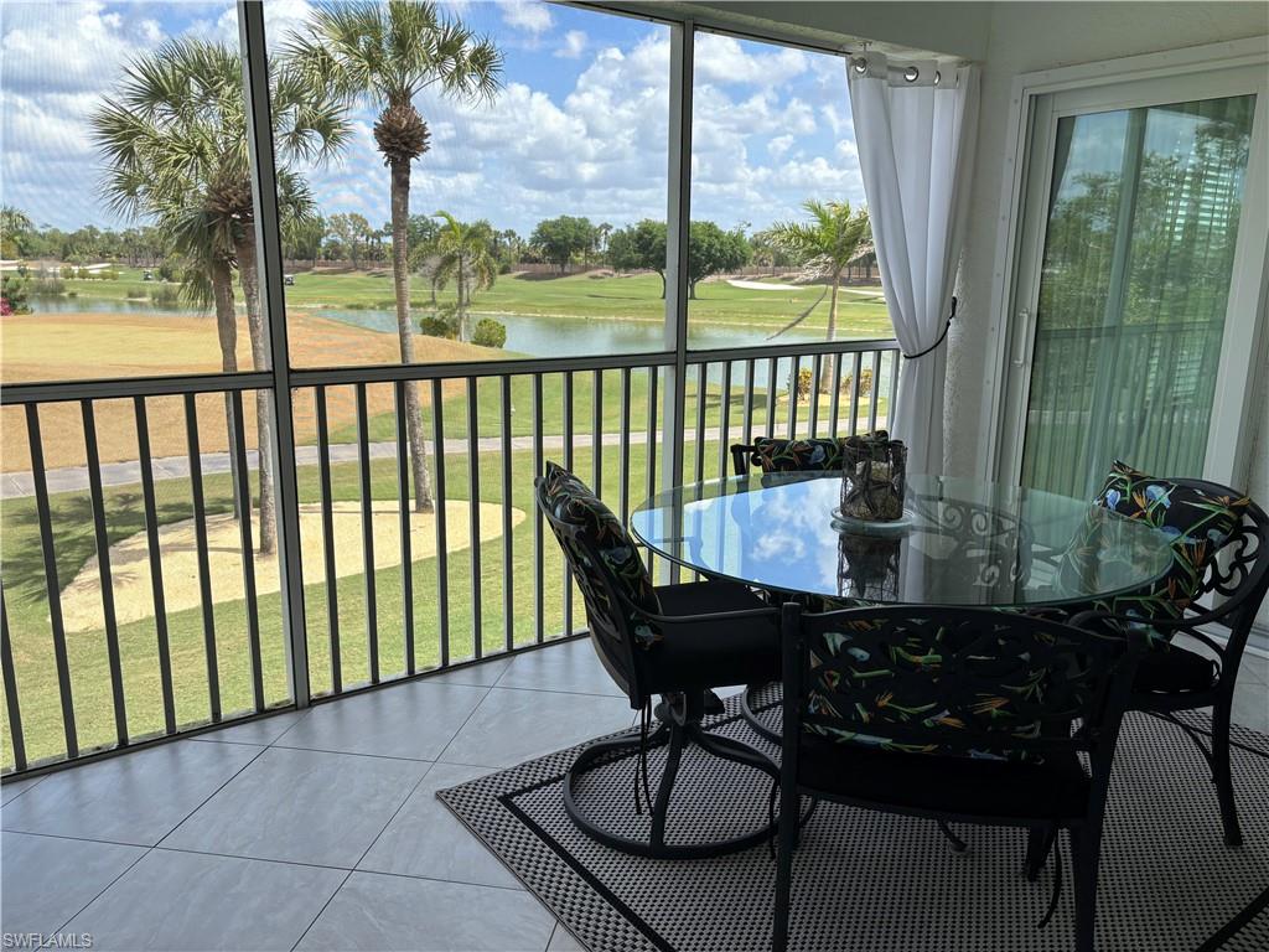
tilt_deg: -12.8
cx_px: 634
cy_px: 476
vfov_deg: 53.1
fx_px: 953
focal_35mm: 26
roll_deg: -1.4
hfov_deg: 67.3
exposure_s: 1/1178
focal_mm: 5.96
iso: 50
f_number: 1.6
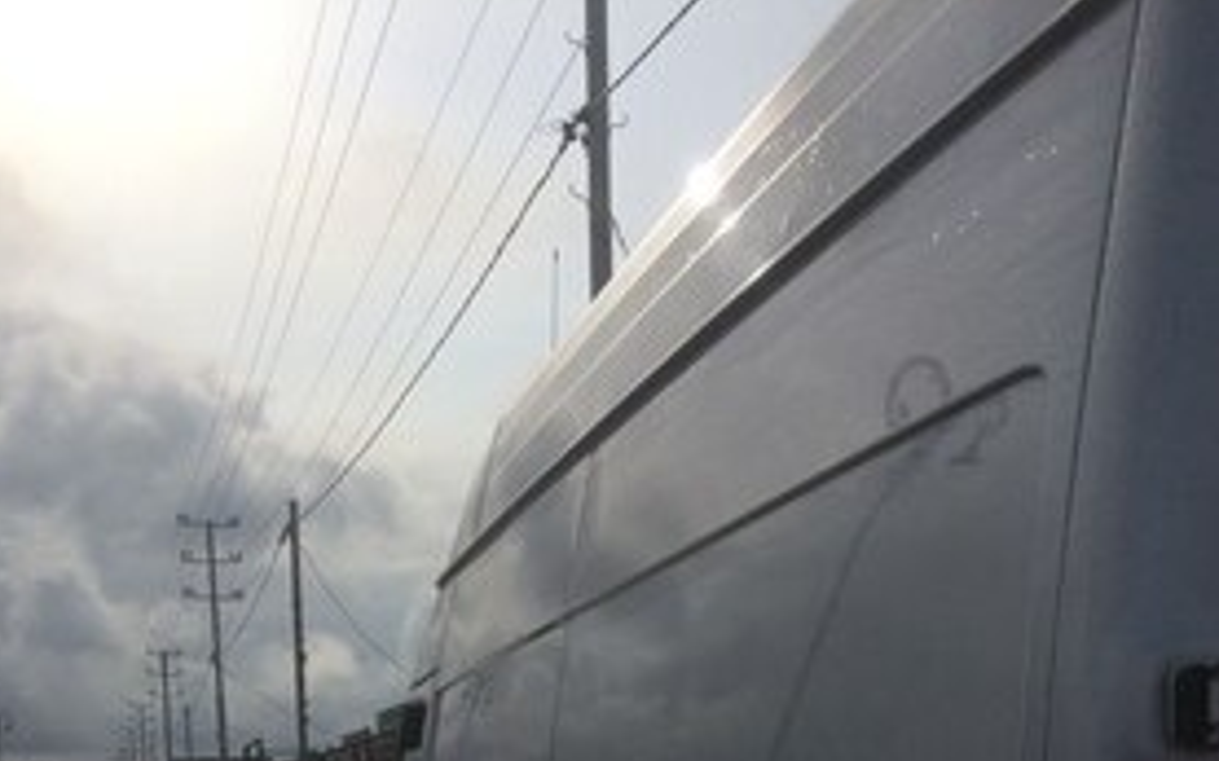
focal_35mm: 55
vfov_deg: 20.7
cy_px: 1078
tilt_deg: -10.3
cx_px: 572
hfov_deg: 36.9
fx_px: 1827
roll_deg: +0.4
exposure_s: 1/8264
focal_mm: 4.15
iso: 40
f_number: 2.2
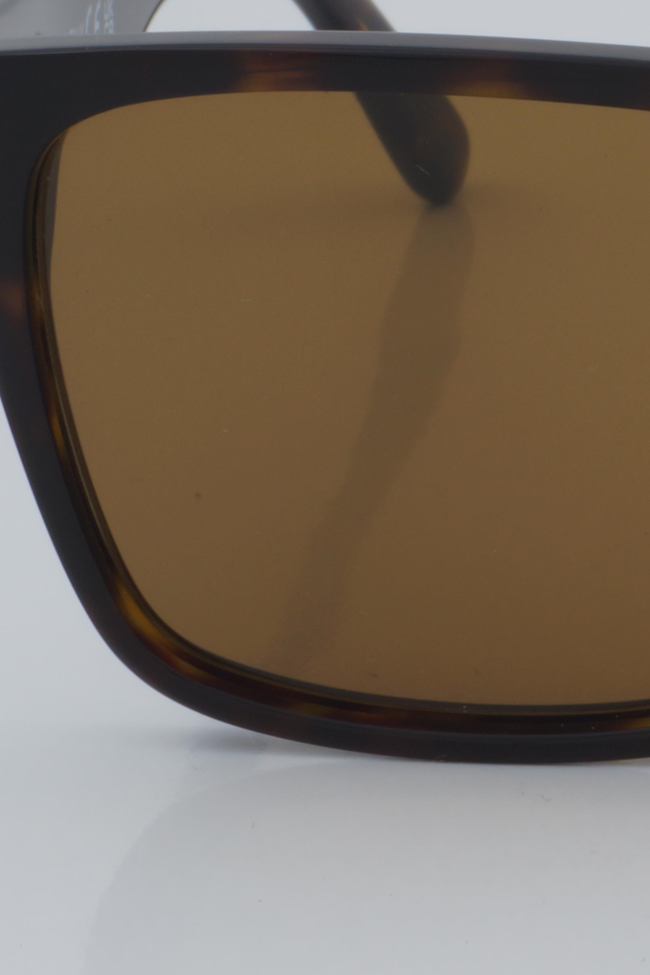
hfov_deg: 6.6
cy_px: 388
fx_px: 5558
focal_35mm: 205
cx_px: 1061
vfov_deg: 10.0
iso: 100
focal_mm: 55
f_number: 32
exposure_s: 1/4
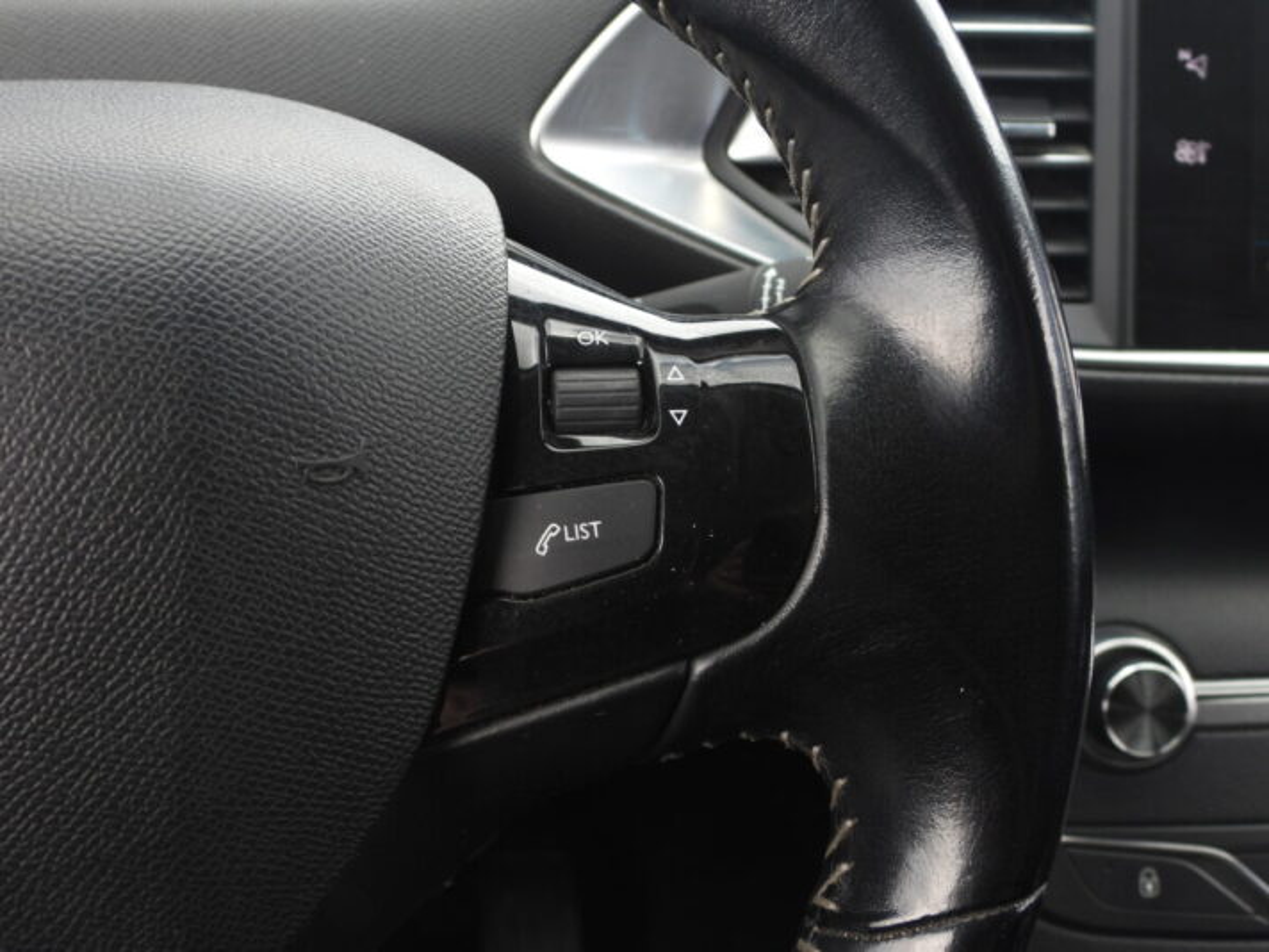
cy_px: 476
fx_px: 1723
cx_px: 634
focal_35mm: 47
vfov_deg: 30.9
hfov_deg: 40.4
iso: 100
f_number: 3.2
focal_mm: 8.5
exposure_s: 1/40
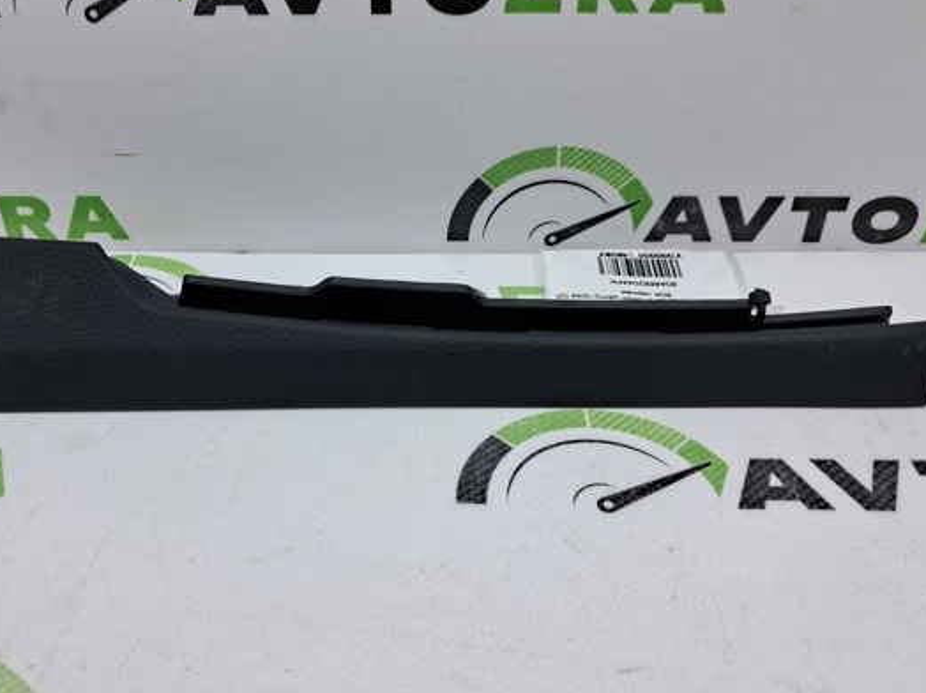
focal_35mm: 33
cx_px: 398
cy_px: 298
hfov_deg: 55.2
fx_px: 882
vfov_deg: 42.8
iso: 50
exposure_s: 1/100
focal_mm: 4
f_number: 1.8
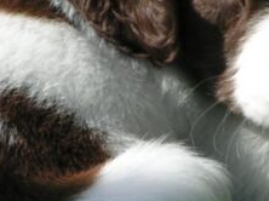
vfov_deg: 1.6
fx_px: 7289
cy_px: 79
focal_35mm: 939
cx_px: 108
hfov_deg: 2.1
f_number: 5
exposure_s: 1/500
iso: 50
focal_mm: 41.4
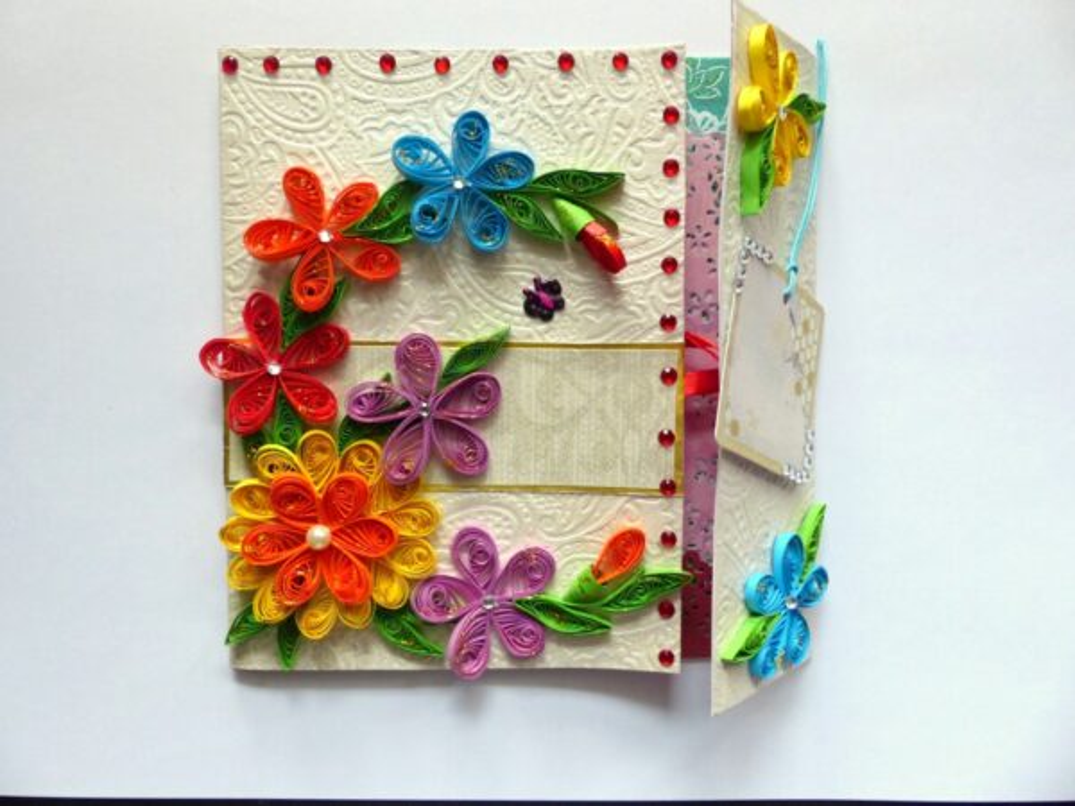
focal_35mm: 25
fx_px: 776
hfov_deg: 69.4
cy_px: 403
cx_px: 538
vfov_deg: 54.9
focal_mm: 4.5
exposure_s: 1/60
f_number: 2.8
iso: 250
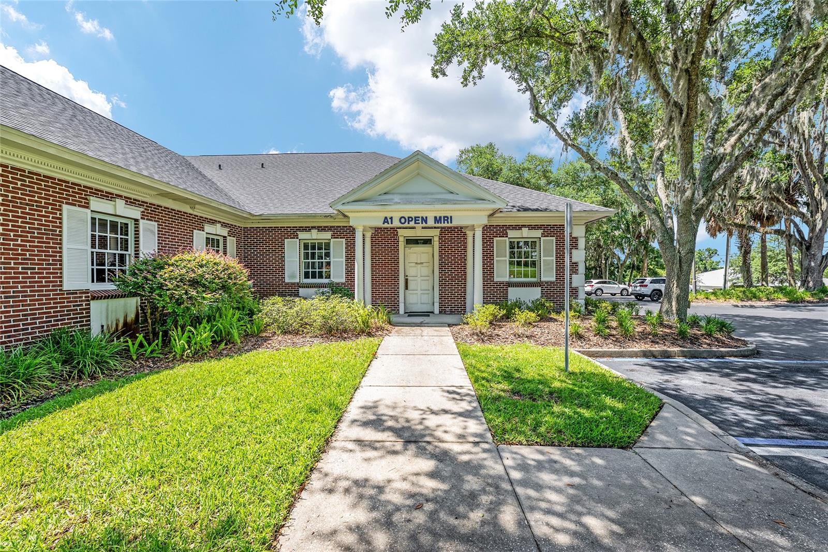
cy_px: 276
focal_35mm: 14
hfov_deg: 104.3
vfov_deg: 81.2
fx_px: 322
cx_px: 414
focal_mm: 14
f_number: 7.1
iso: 400
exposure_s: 1/320
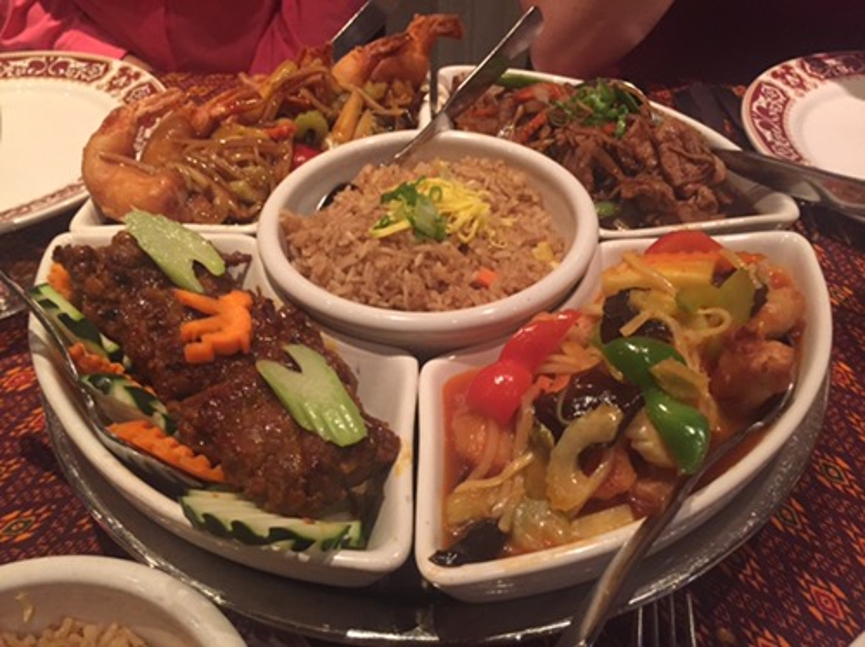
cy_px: 324
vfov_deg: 48.2
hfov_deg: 61.7
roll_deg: +0.9
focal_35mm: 29
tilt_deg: -43.5
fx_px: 724
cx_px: 432
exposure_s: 1/15
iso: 250
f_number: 2.2
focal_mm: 4.15
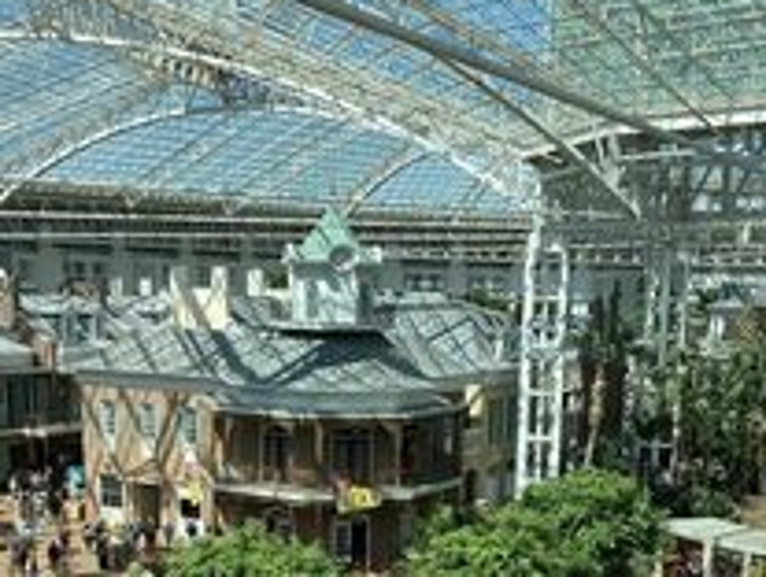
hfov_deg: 35.4
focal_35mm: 54
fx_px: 1197
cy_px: 544
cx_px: 440
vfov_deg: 26.0
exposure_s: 1/725
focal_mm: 3.99
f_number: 1.8
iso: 20
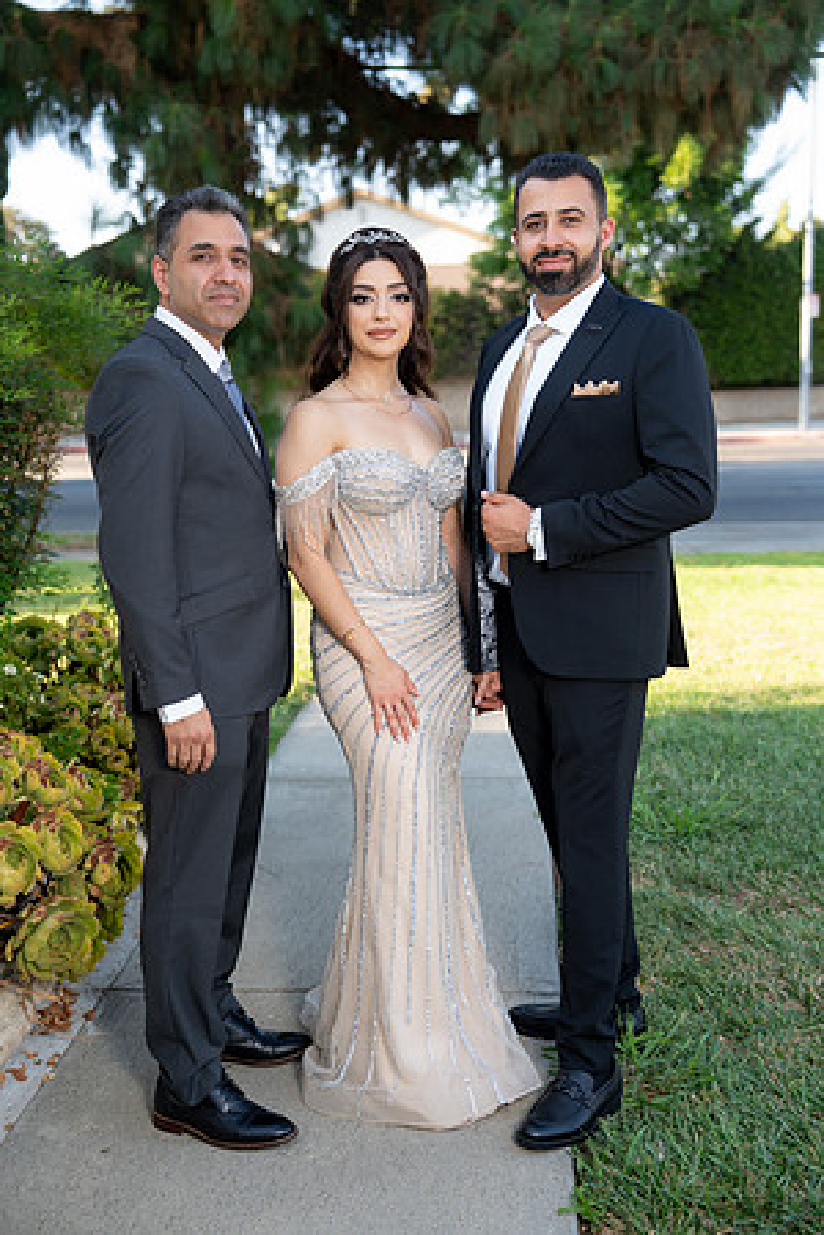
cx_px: 412
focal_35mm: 44
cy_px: 618
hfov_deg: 30.5
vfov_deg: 44.5
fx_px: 1511
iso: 125
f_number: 2.8
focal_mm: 44
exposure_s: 1/200
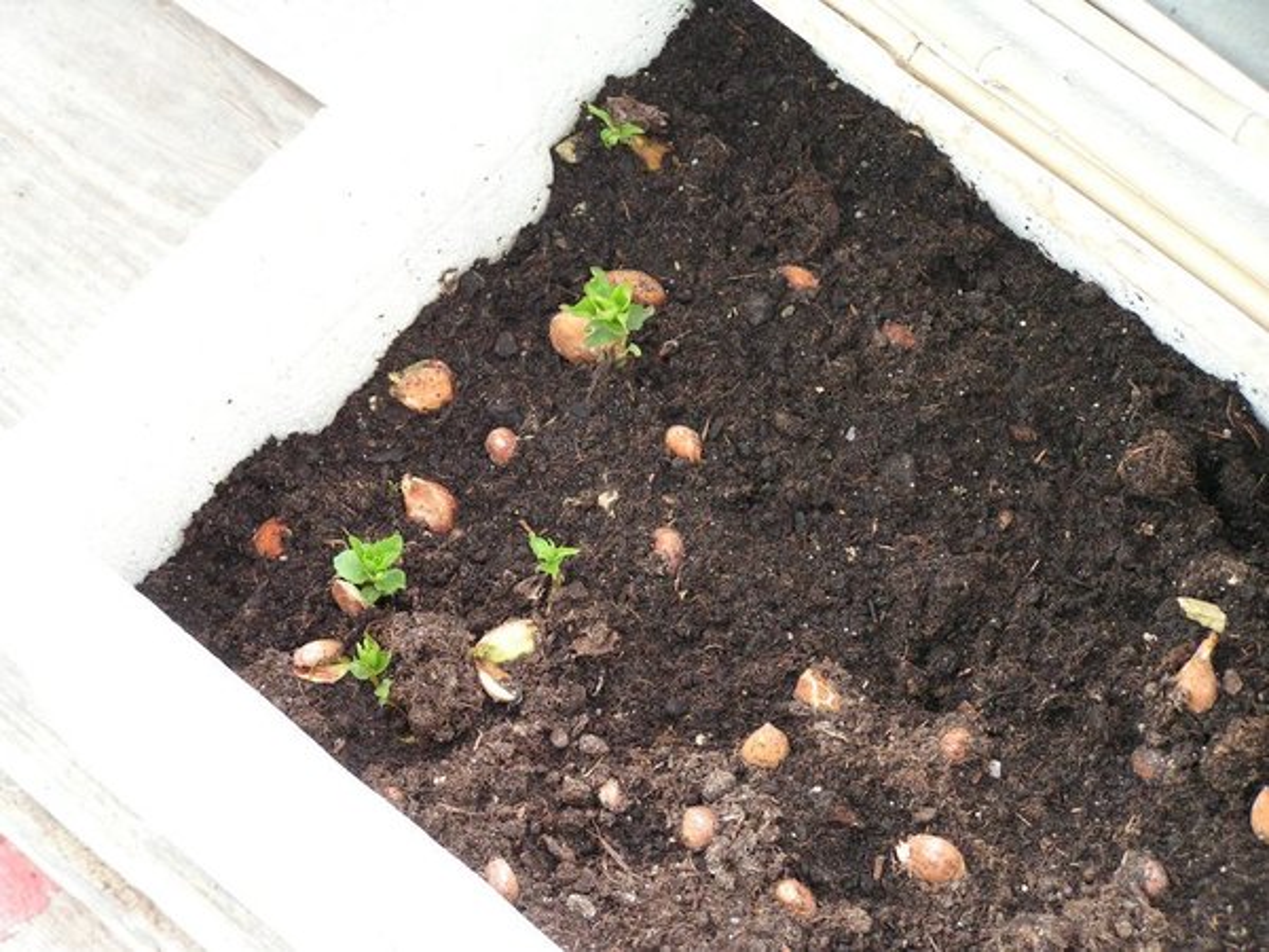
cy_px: 476
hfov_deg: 15.8
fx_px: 4582
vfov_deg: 11.9
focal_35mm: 125
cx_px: 634
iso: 100
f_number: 3.2
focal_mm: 20.8
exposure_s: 1/125
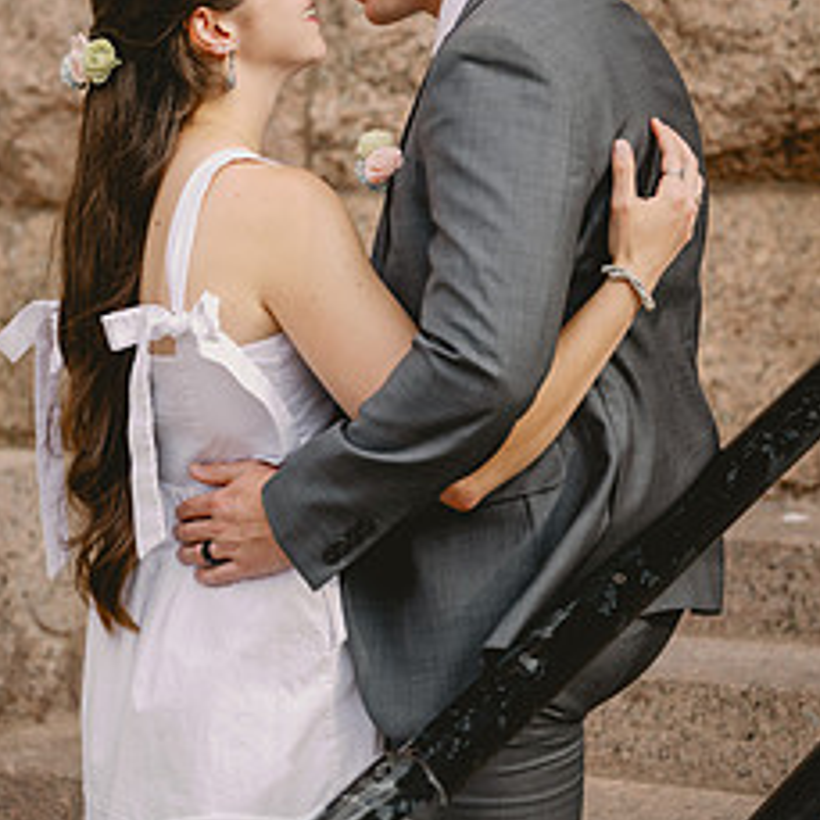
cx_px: 290
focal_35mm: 117
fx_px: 3136
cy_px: 229
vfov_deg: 14.9
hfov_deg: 14.9
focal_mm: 70
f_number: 2.8
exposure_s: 1/3200
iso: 400
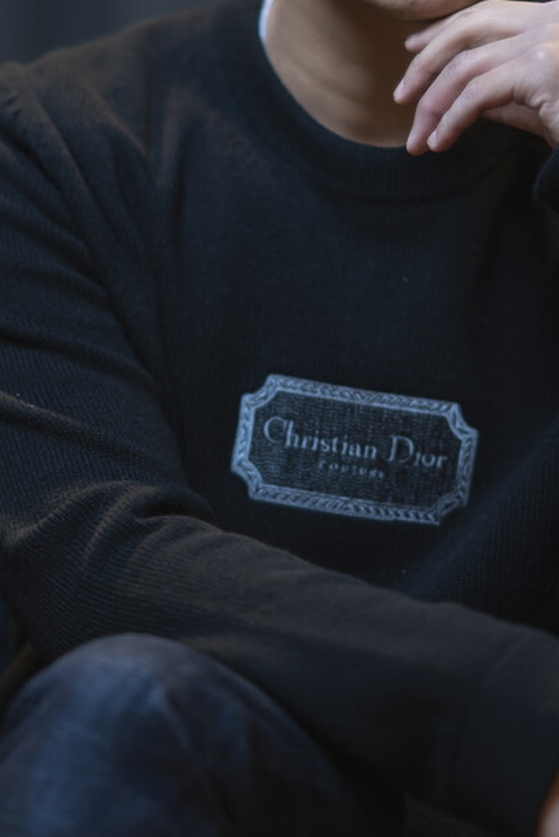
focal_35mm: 188
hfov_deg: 7.3
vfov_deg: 10.9
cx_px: 335
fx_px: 4376
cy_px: 251
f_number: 1.4
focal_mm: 85
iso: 100
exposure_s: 1/160
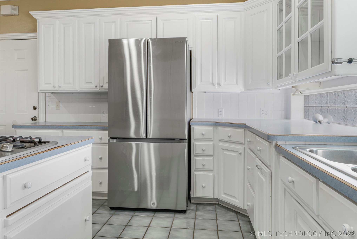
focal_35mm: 24
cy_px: 120
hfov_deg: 73.7
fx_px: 238
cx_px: 178
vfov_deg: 53.2
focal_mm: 24
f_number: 11
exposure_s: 1/15
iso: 400
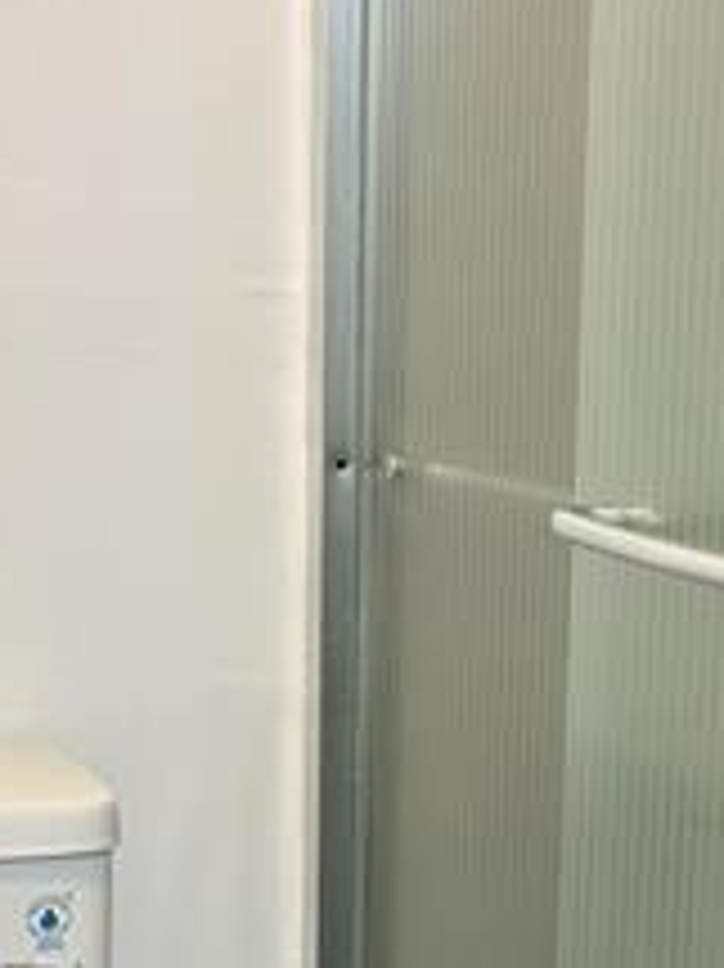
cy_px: 982
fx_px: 2596
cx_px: 769
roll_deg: -4.1
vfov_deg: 20.4
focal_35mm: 93
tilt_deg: -14.0
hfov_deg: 15.5
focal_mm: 5.96
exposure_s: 1/60
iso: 64
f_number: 1.6
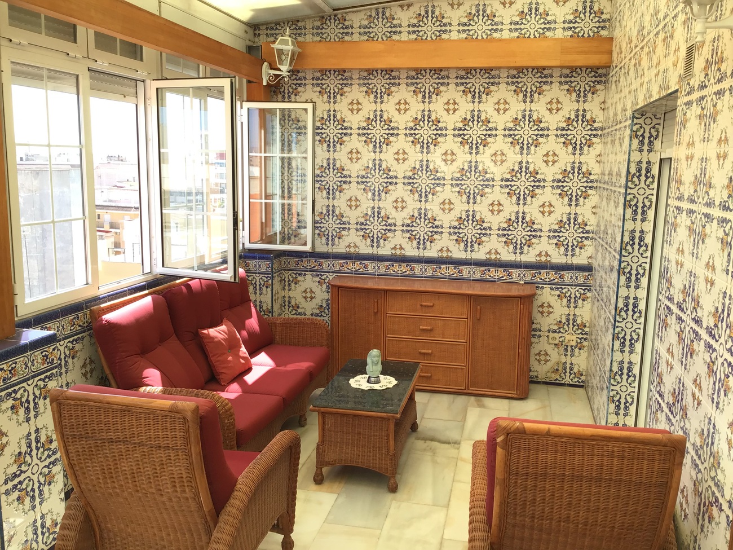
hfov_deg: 58.4
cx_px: 366
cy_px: 275
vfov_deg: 45.4
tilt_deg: -12.6
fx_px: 656
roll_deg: -1.0
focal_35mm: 31
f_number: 2.4
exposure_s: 1/236
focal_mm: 3.3
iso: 25
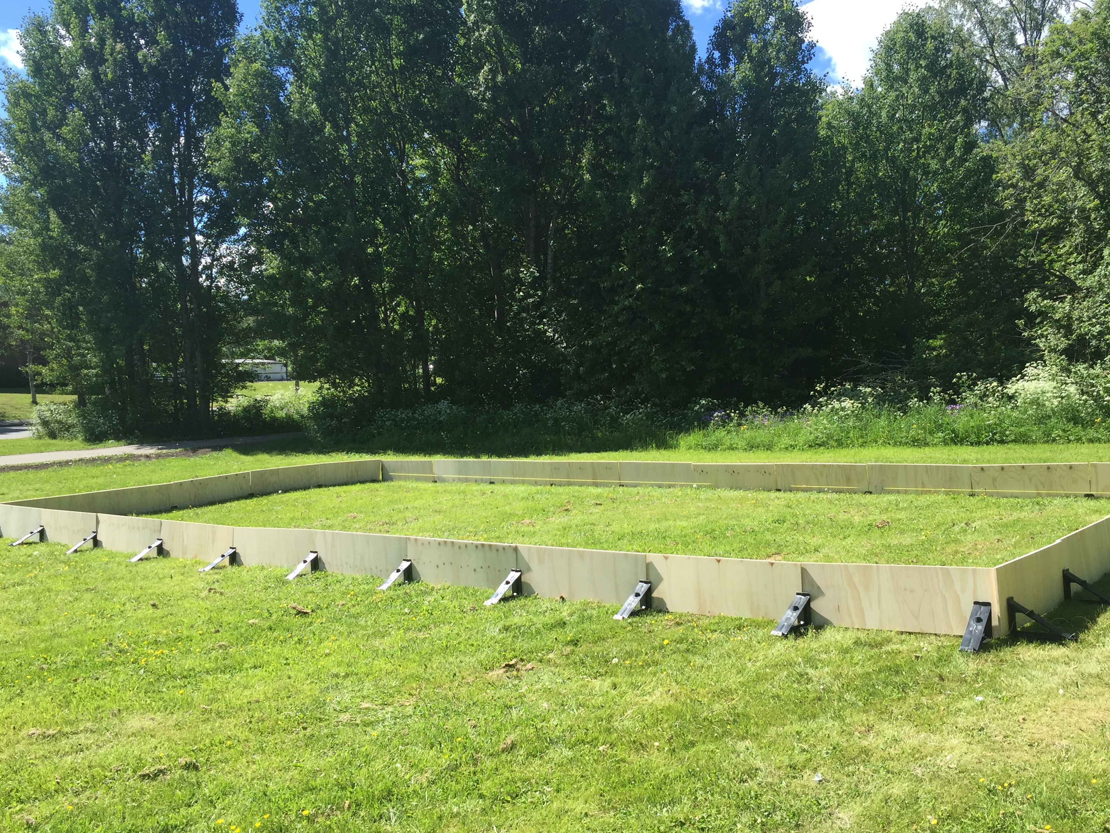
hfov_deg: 56.8
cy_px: 434
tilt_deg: -3.5
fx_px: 1026
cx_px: 586
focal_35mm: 32
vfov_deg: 44.2
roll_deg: +1.0
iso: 32
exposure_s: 1/746
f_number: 2.2
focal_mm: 4.15
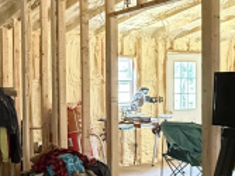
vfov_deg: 26.1
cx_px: 11
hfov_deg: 32.2
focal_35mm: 56
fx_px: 380
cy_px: 99
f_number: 2.2
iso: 1250
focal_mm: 2.22
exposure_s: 1/60
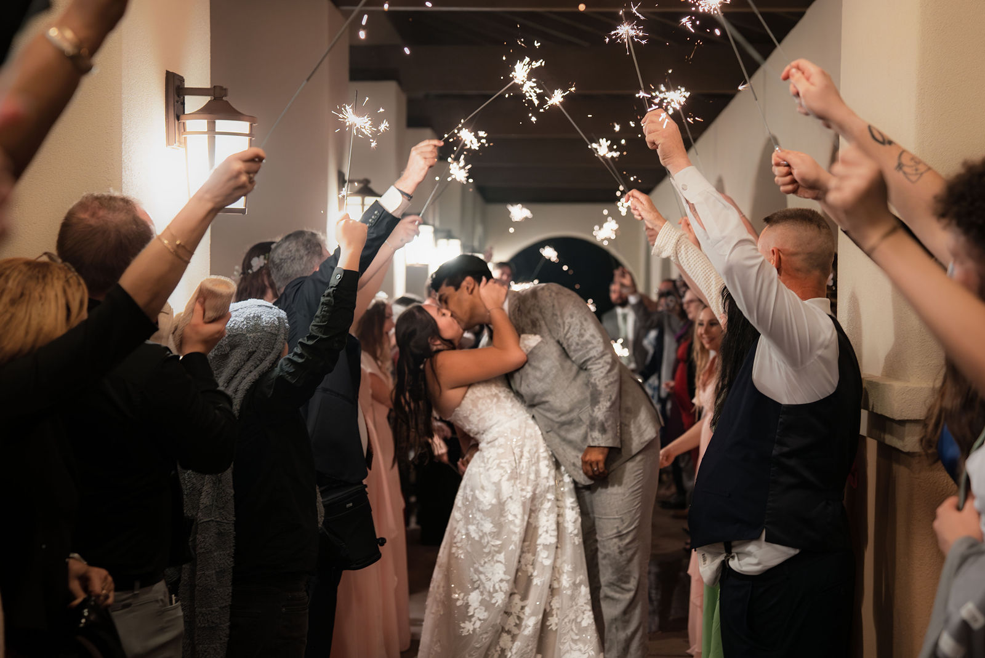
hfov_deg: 38.2
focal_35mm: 52
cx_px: 492
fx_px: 1424
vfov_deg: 26.0
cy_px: 329
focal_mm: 52
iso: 3200
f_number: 2.8
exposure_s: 1/160
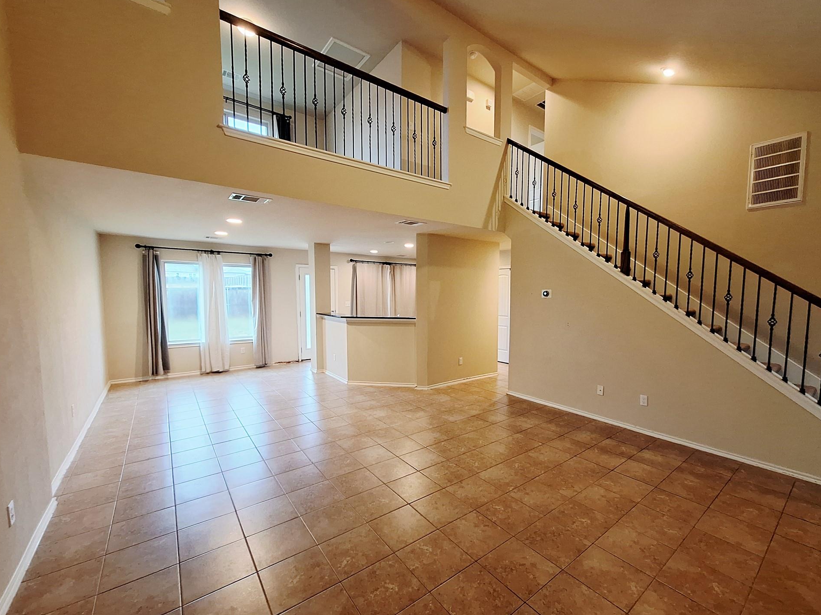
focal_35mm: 14
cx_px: 436
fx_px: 332
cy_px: 320
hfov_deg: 101.9
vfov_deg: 85.6
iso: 200
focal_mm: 1.74
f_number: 2.2
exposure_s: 1/40
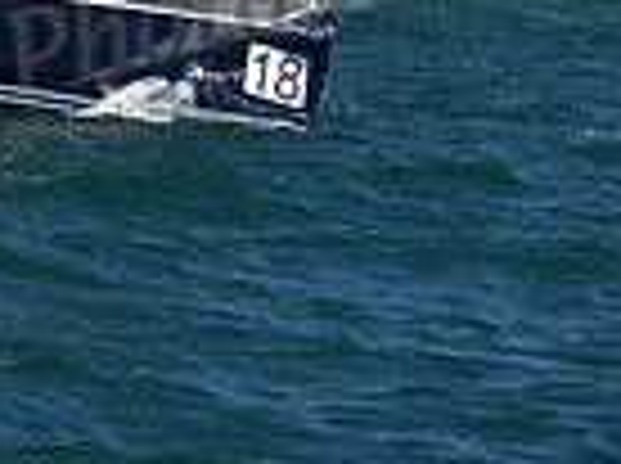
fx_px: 5068
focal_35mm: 283
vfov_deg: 5.1
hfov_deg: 6.9
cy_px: -644
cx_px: -227
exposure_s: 1/800
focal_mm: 70
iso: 250
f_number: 4.5
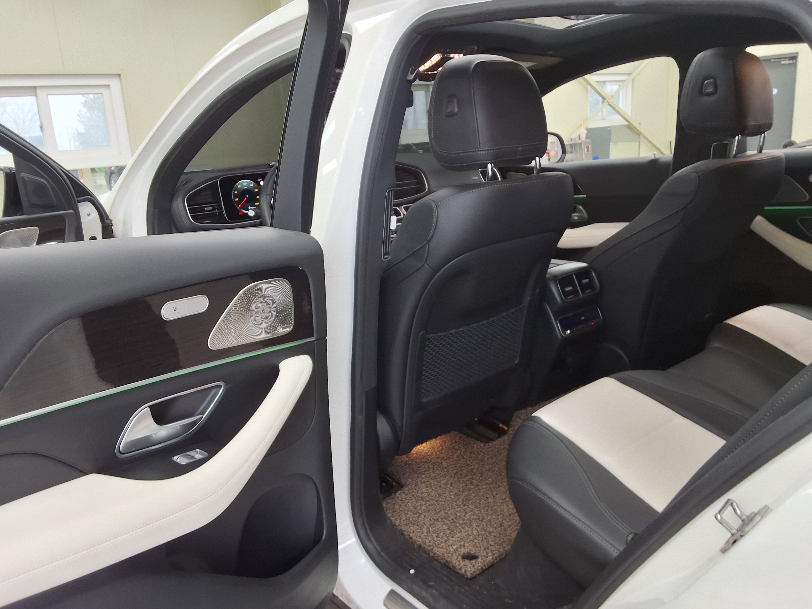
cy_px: 304
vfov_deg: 49.7
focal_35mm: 28
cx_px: 406
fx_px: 657
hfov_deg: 63.4
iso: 50
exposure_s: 1/60
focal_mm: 2.91
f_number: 1.9
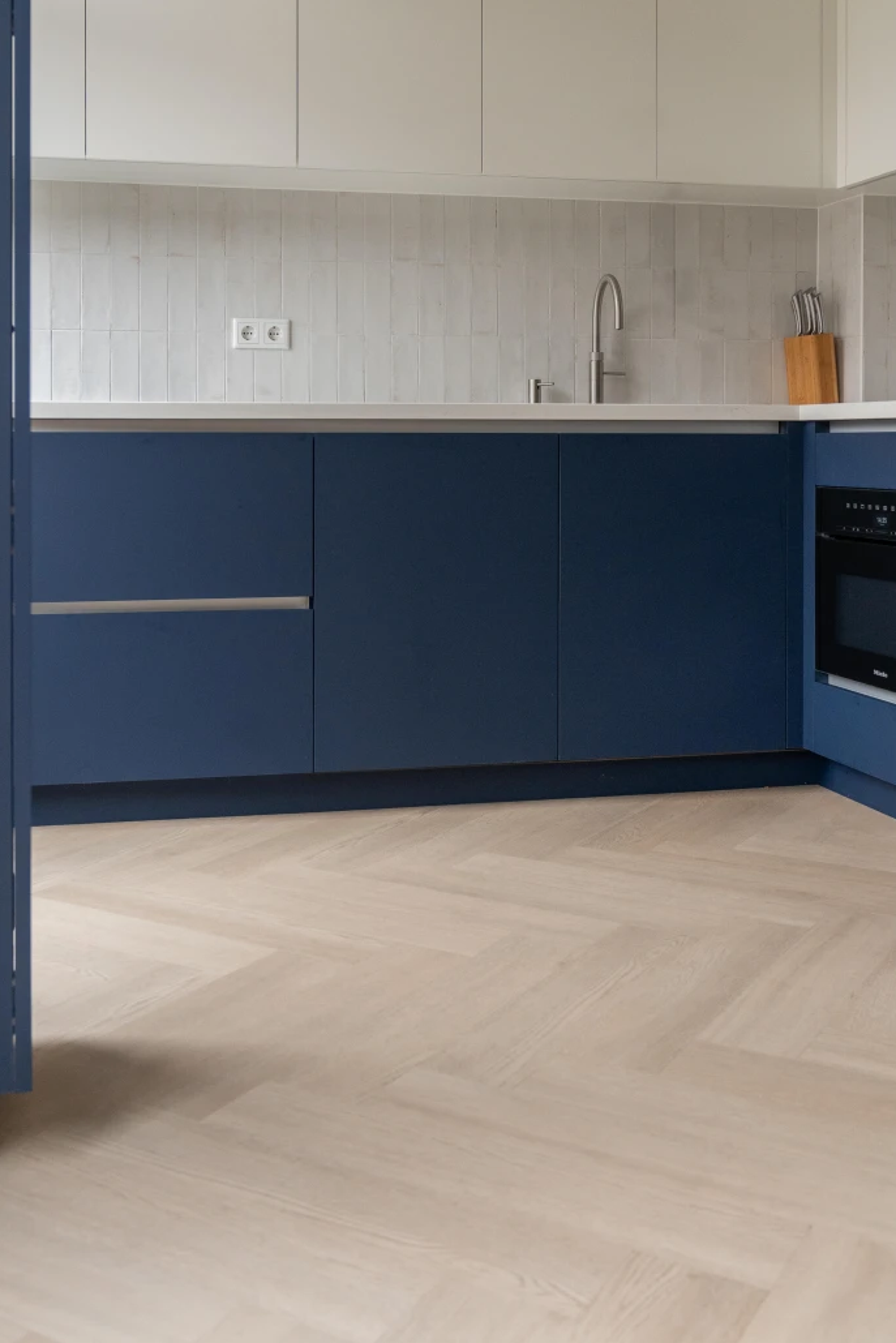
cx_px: 541
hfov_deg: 34.9
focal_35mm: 38
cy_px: 587
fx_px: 1418
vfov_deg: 50.6
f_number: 4
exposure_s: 1/160
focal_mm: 29
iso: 1250
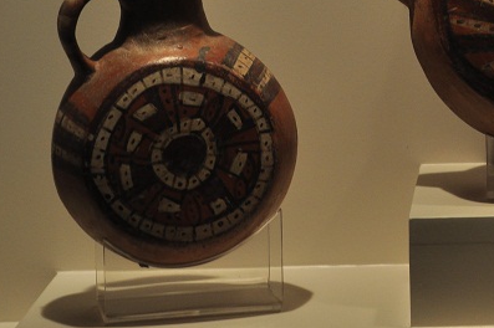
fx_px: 3003
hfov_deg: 9.3
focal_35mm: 219
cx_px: 566
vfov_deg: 6.2
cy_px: -2
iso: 320
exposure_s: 1/13
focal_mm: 58
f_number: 9
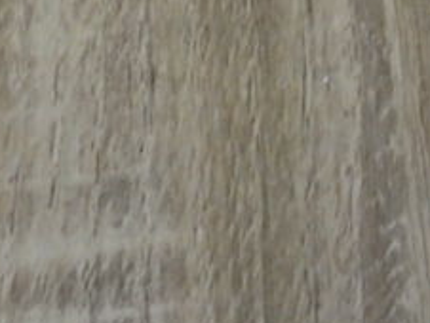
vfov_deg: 11.6
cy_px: -321
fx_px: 1430
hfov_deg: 17.0
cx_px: 99
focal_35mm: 115
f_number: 3.5
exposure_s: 1/30
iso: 320
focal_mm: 4.6
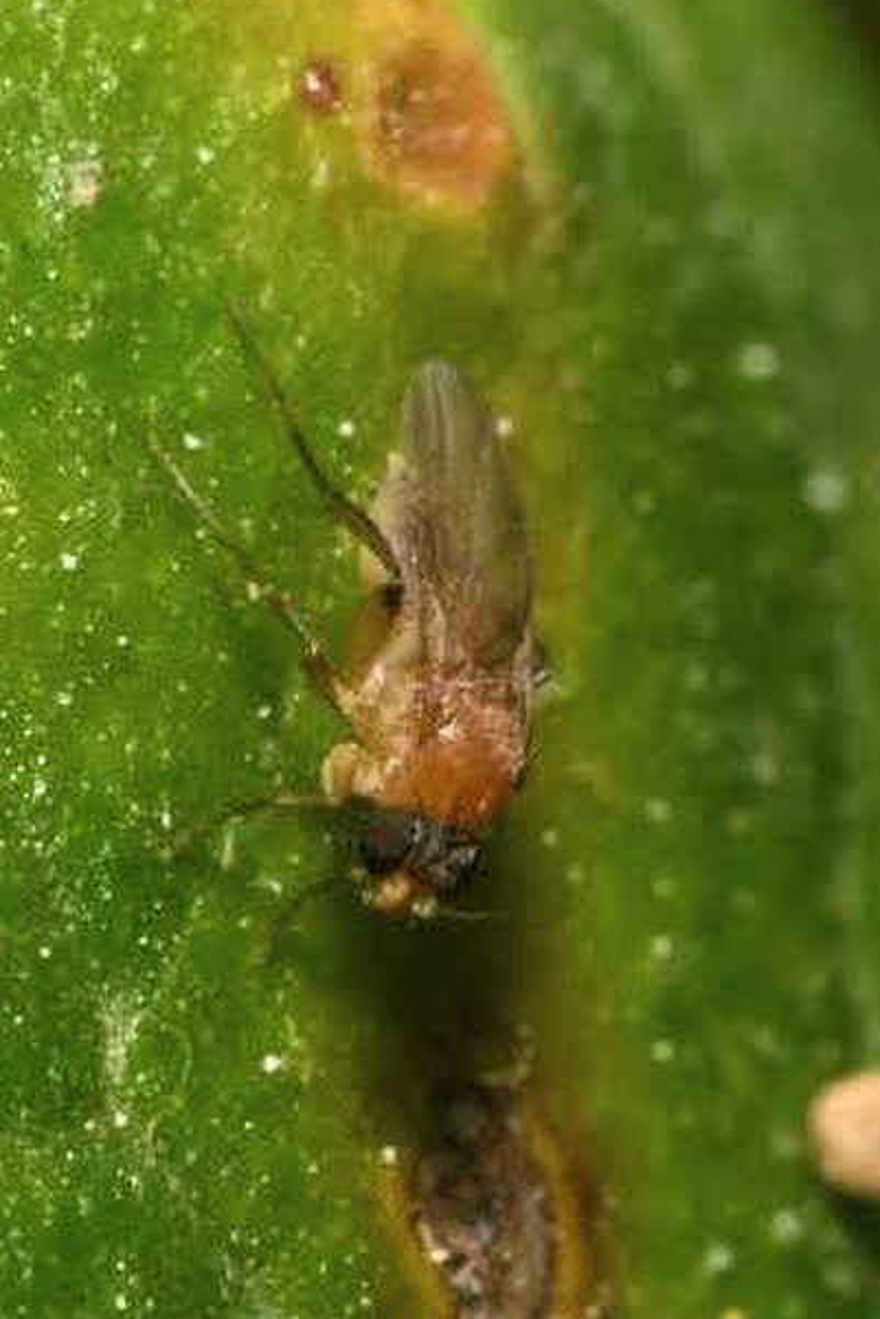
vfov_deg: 12.3
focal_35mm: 168
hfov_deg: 8.2
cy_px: 674
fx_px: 6139
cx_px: 432
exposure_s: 1/60
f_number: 32
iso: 250
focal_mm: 105
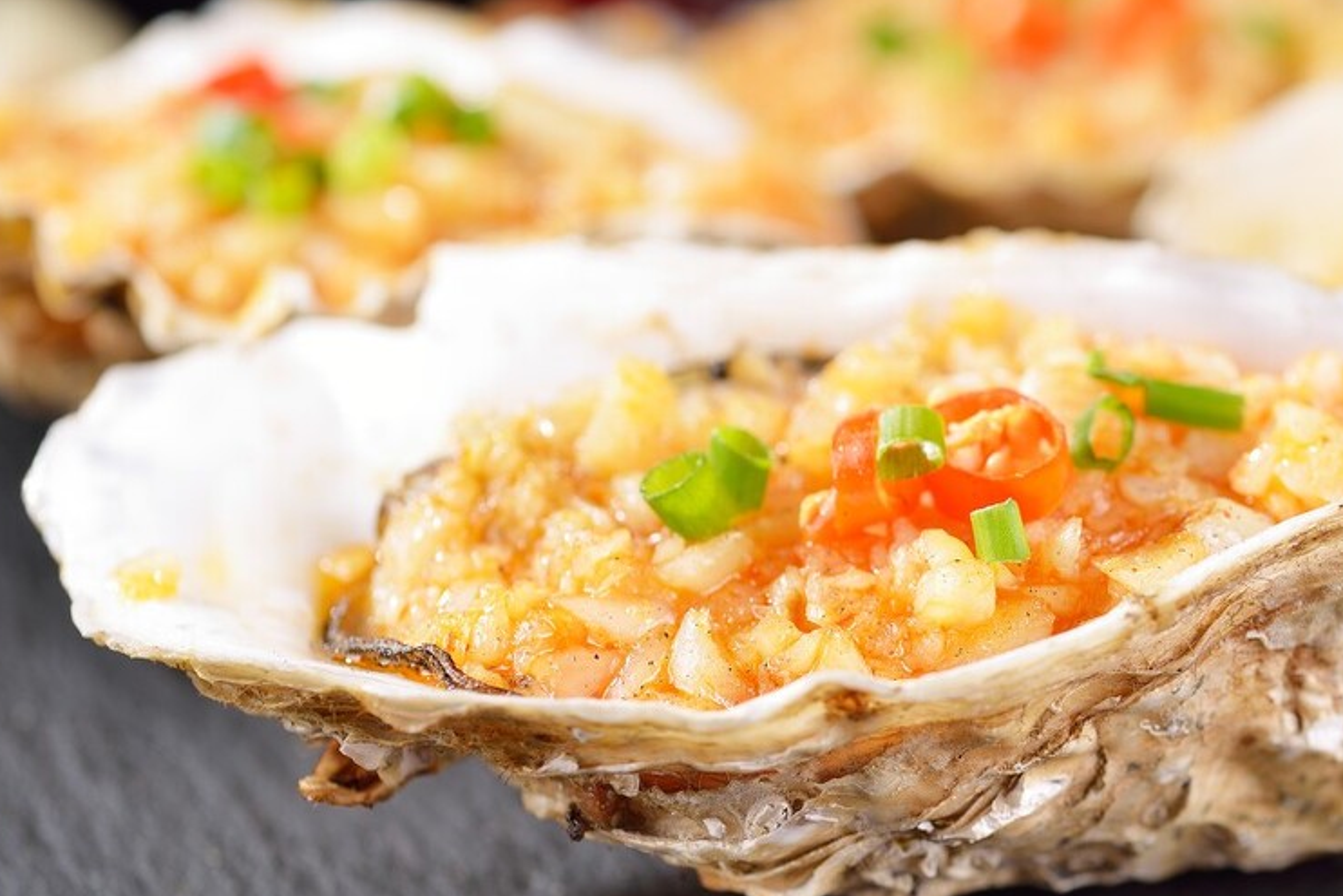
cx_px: 1030
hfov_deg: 22.6
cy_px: 526
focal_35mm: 89
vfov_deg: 15.4
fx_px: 3321
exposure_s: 1/160
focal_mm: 55
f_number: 6.3
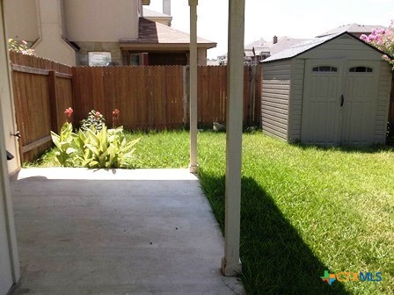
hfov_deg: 55.4
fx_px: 376
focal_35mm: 33
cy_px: 148
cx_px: 197
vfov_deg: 42.9
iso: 80
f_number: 8
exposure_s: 1/100
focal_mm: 5.9
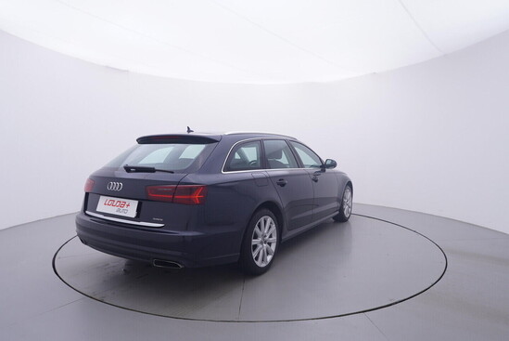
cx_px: 254
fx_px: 318
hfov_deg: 77.3
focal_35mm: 22
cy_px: 170
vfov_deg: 56.2
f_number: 5
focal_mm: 15
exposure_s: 1/80
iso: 200
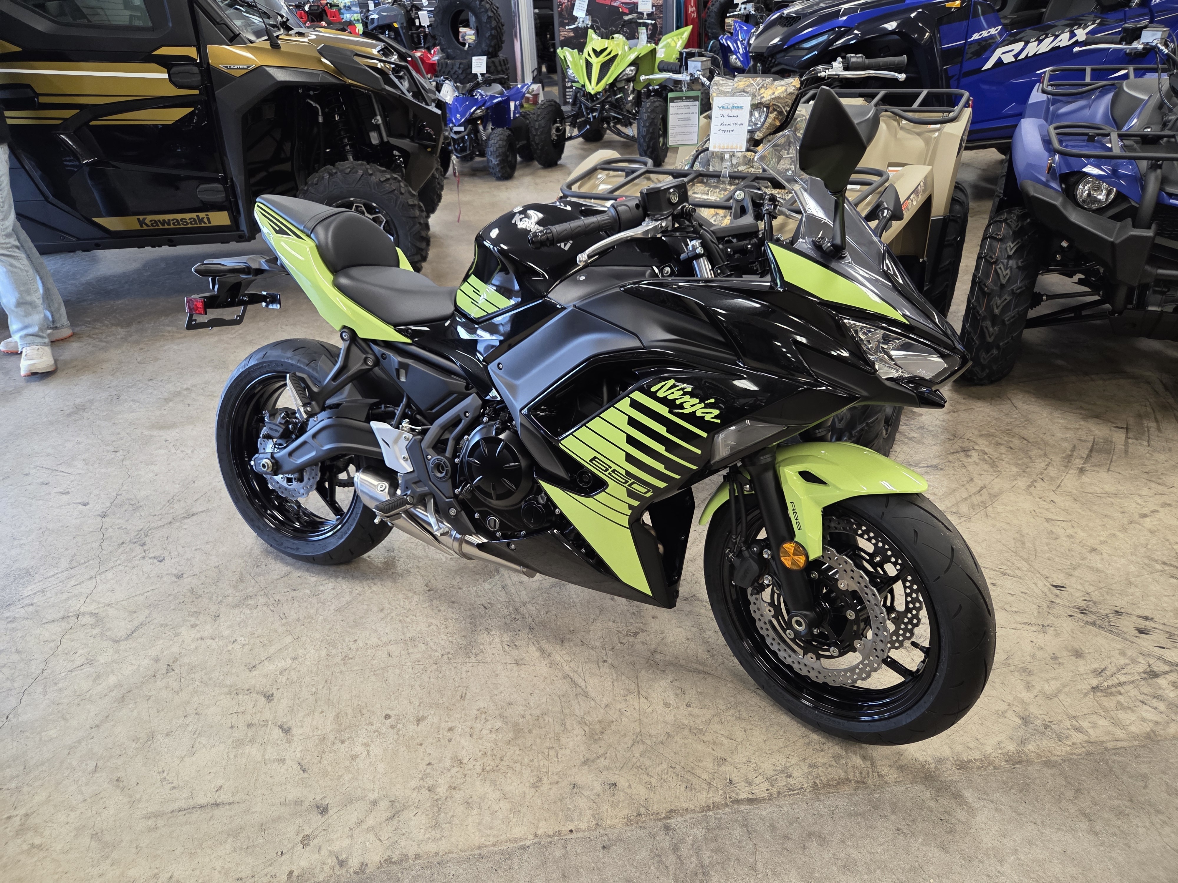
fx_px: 783
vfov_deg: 58.9
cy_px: 442
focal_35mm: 23
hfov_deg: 73.9
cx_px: 589
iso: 400
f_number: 1.8
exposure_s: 1/120
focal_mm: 5.4
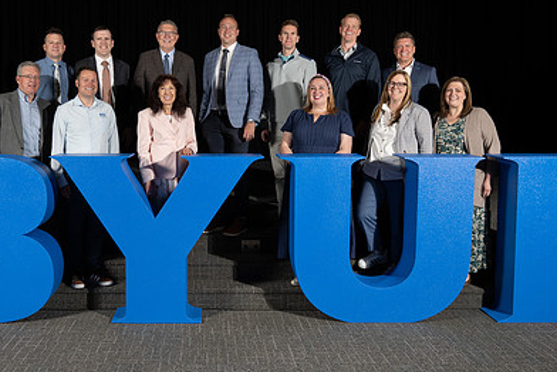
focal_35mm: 40
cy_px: 156
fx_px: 619
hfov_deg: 48.1
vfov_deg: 33.4
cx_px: 217
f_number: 3.2
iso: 64
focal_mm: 26
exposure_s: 1/250
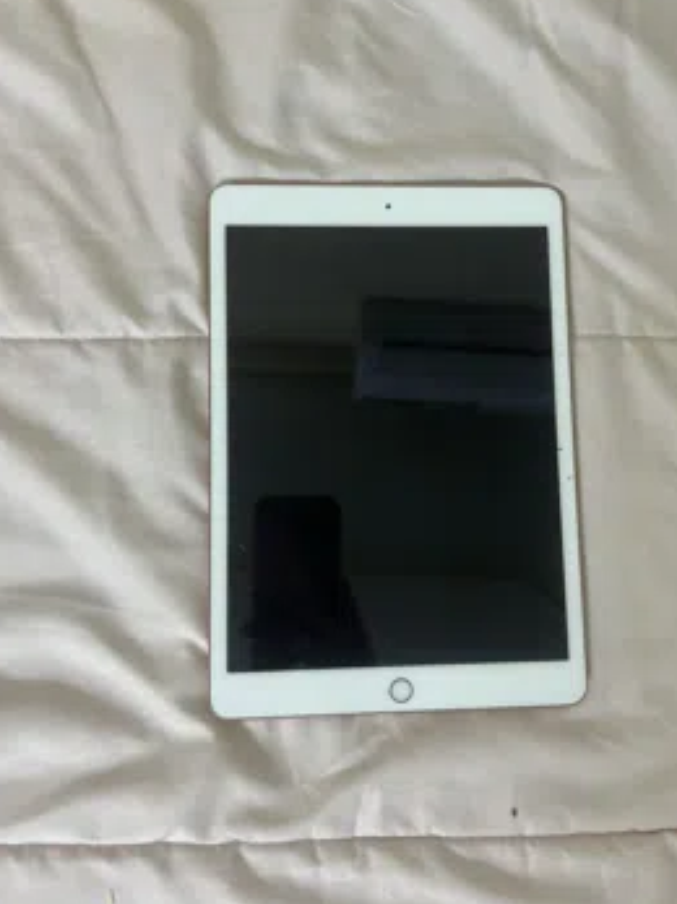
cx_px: 378
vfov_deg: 60.0
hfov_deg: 46.7
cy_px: 440
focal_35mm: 30
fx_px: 783
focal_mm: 5.7
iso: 100
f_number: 1.5
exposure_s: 1/50
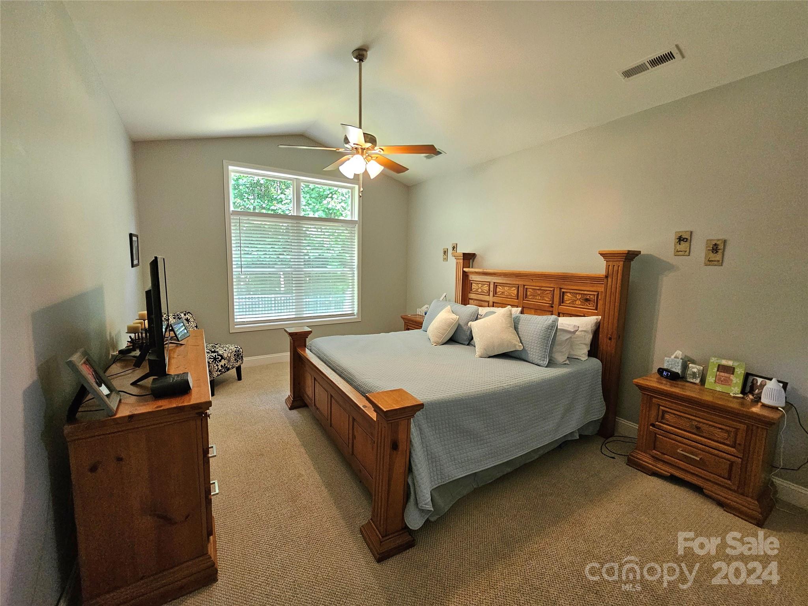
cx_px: 404
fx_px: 303
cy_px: 303
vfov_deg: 89.9
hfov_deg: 106.2
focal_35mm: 13
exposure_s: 1/60.2
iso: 400
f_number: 2.2
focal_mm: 2.2
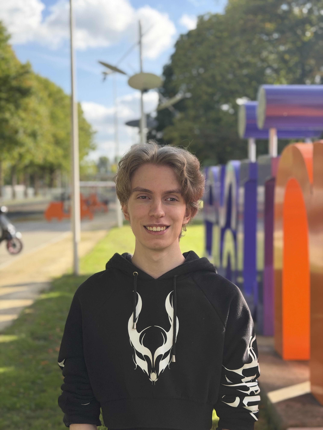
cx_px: 162
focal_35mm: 48
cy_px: 215
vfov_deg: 39.7
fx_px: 597
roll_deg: +0.1
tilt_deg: -1.7
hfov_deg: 30.3
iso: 100
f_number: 1.78
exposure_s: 1/1429
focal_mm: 6.76
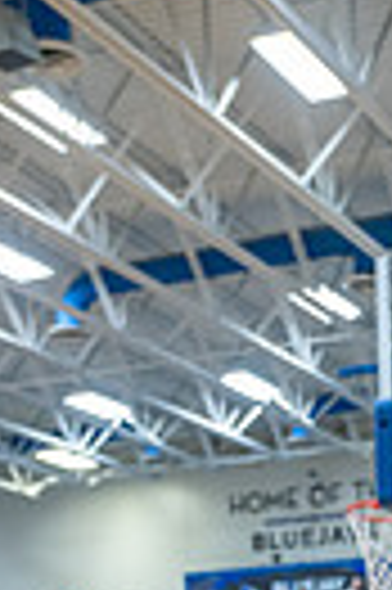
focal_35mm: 91
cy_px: 982
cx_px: 482
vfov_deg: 18.7
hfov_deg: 14.5
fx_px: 1490
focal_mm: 26.5
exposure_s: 1/160
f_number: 2.8
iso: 1250
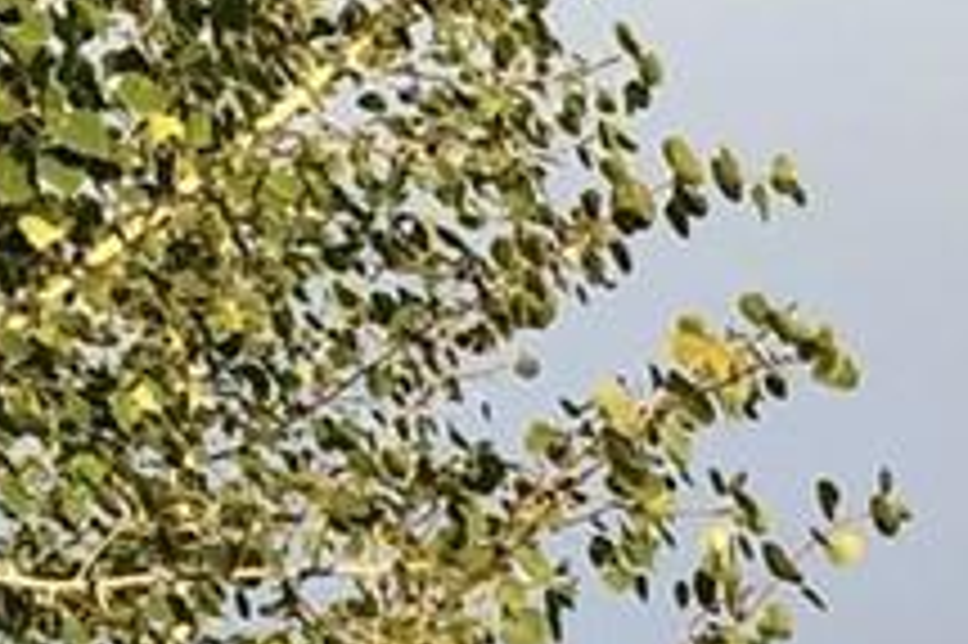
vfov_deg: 6.0
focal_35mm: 217
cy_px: 1734
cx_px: 2022
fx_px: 5830
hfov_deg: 8.9
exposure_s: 1/120
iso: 20
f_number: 1.8
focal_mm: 4
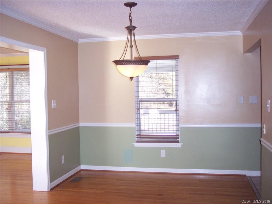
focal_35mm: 39
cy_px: 102
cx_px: 136
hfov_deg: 47.9
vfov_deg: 36.8
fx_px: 306
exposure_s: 1/60
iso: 140
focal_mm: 8
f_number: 2.8
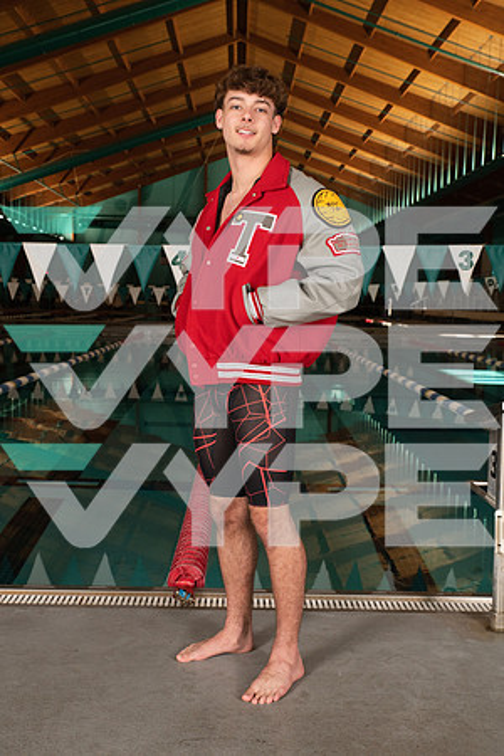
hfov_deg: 33.4
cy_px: 378
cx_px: 252
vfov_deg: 48.5
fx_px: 840
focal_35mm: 40
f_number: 7.1
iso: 800
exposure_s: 1/250
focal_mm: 40
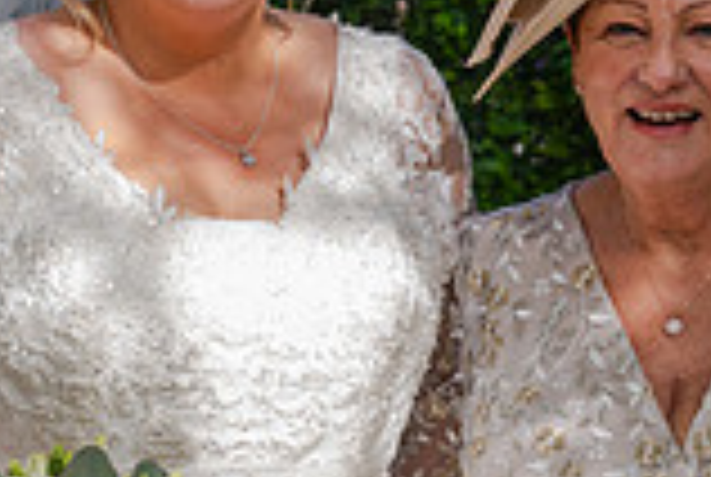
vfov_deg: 6.7
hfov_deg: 10.0
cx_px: 162
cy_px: 272
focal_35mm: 205
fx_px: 4056
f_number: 5
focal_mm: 56
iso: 100
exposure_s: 1/250
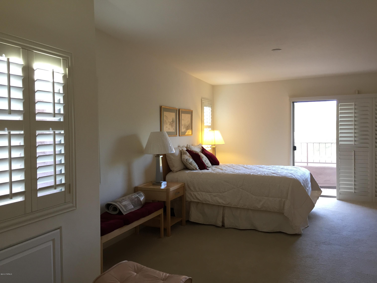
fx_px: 316
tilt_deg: -2.9
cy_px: 142
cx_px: 188
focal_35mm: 29
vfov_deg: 48.2
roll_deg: +0.1
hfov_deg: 61.7
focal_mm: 4.15
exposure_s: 1/30
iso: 64
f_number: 2.2
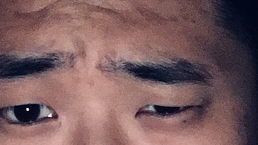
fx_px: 855
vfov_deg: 9.7
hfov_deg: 17.1
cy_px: 123
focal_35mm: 125
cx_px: 90
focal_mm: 2.65
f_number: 2.2
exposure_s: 1/17
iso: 400
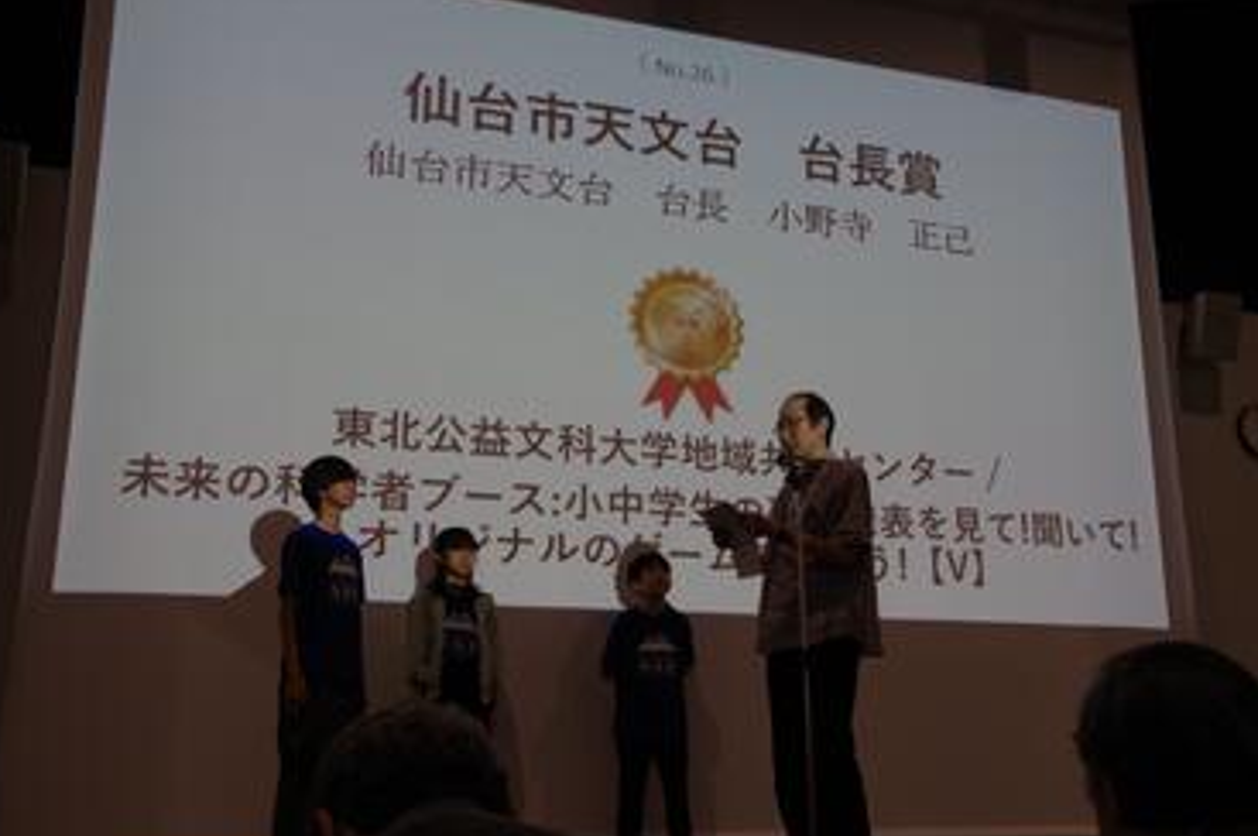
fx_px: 1257
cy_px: 442
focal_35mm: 36
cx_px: 634
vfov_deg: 36.8
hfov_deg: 53.2
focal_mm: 21.88
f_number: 5.6
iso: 280
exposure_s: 1/30
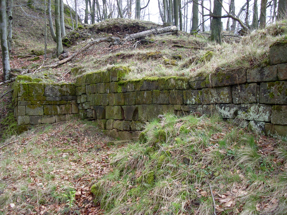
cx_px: 144
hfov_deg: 49.0
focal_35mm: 38
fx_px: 315
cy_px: 108
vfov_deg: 37.7
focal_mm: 6.3
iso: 80
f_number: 3
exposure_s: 1/250
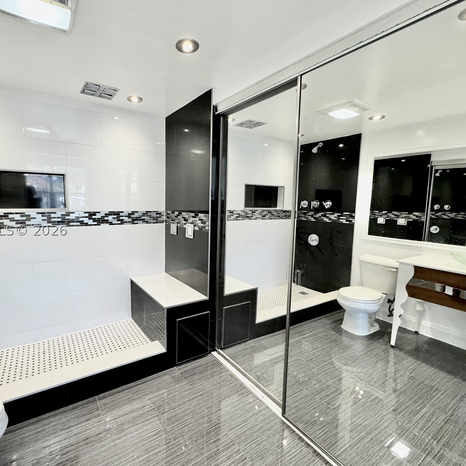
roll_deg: -0.9
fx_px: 259
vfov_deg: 84.0
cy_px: 230
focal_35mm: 17
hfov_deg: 83.1
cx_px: 189
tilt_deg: -7.4
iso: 320
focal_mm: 2.22
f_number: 2.2
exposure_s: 1/120
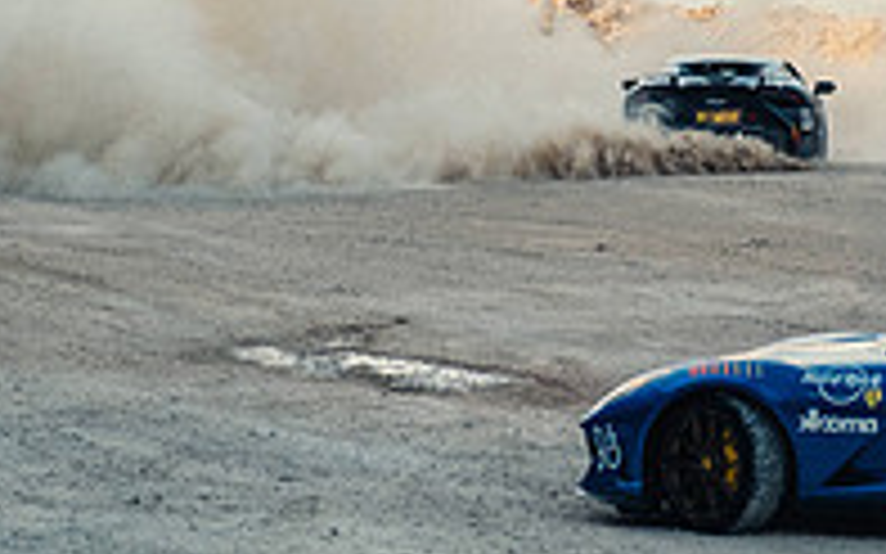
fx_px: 6373
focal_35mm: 264
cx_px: 622
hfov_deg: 7.9
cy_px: 118
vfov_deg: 5.0
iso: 400
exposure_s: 1/500
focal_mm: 55
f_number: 3.2
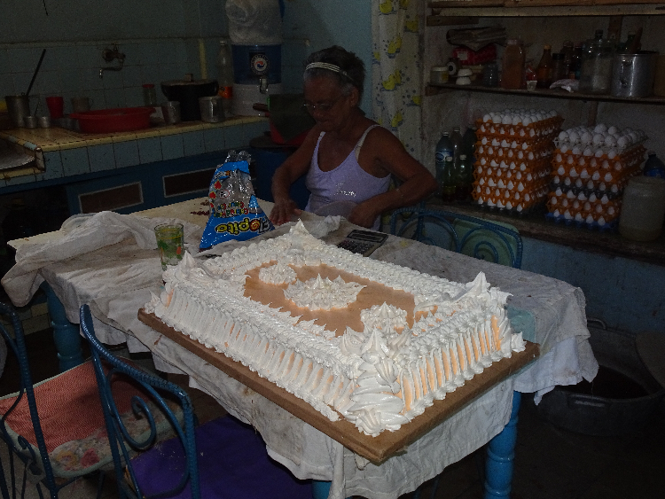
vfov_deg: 44.2
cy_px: 254
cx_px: 332
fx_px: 615
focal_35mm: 32
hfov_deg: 56.8
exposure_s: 1/30
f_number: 4
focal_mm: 5.09
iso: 200
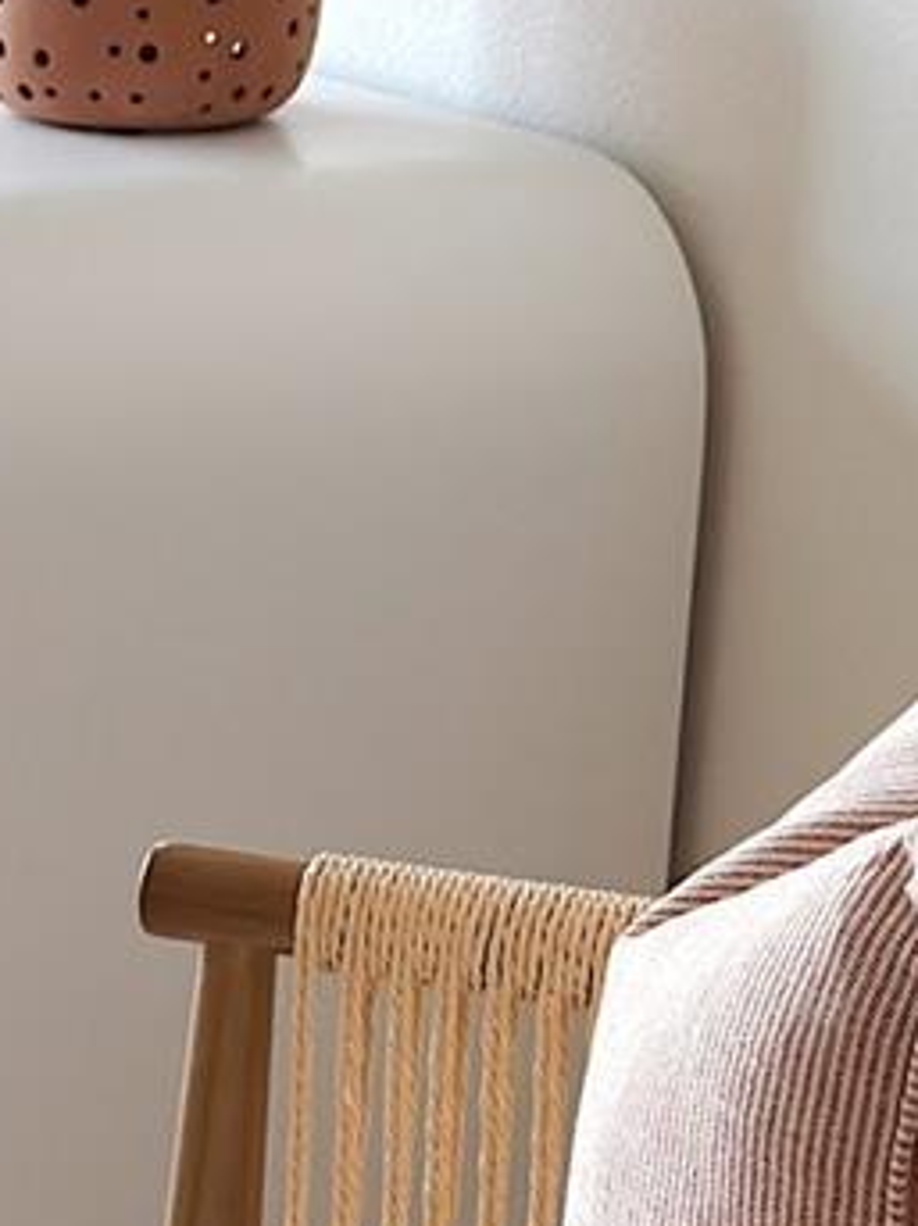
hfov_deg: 10.3
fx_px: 4953
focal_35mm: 140
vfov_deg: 14.1
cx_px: -327
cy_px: 790
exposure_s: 1/230
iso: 160
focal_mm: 6.76
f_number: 1.78
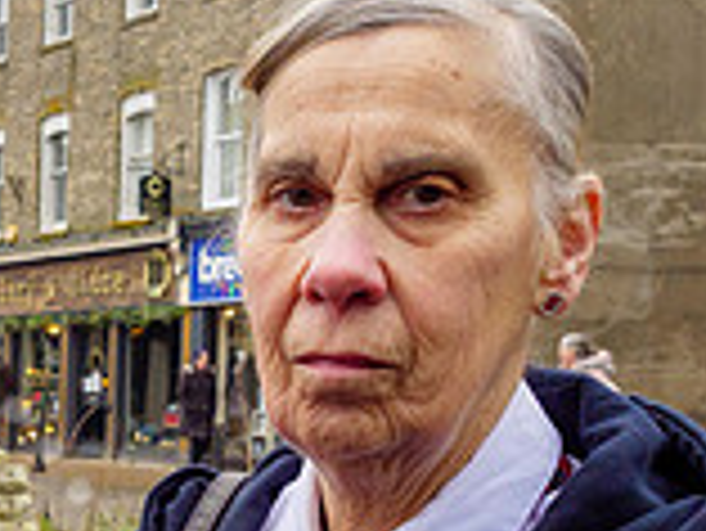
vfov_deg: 15.4
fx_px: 1878
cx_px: -229
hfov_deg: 19.5
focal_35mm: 92
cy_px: 662
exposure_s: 1/400
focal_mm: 12
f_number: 4.5
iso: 400
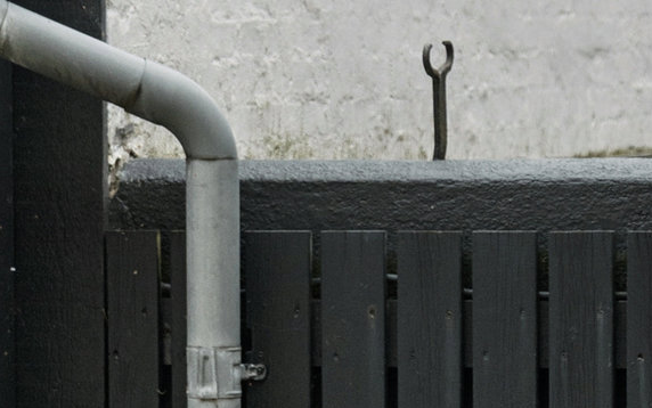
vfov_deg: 3.5
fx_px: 6648
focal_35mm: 374
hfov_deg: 5.6
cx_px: 646
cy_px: 971
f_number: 3.2
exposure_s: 1/200
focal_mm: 70
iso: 400
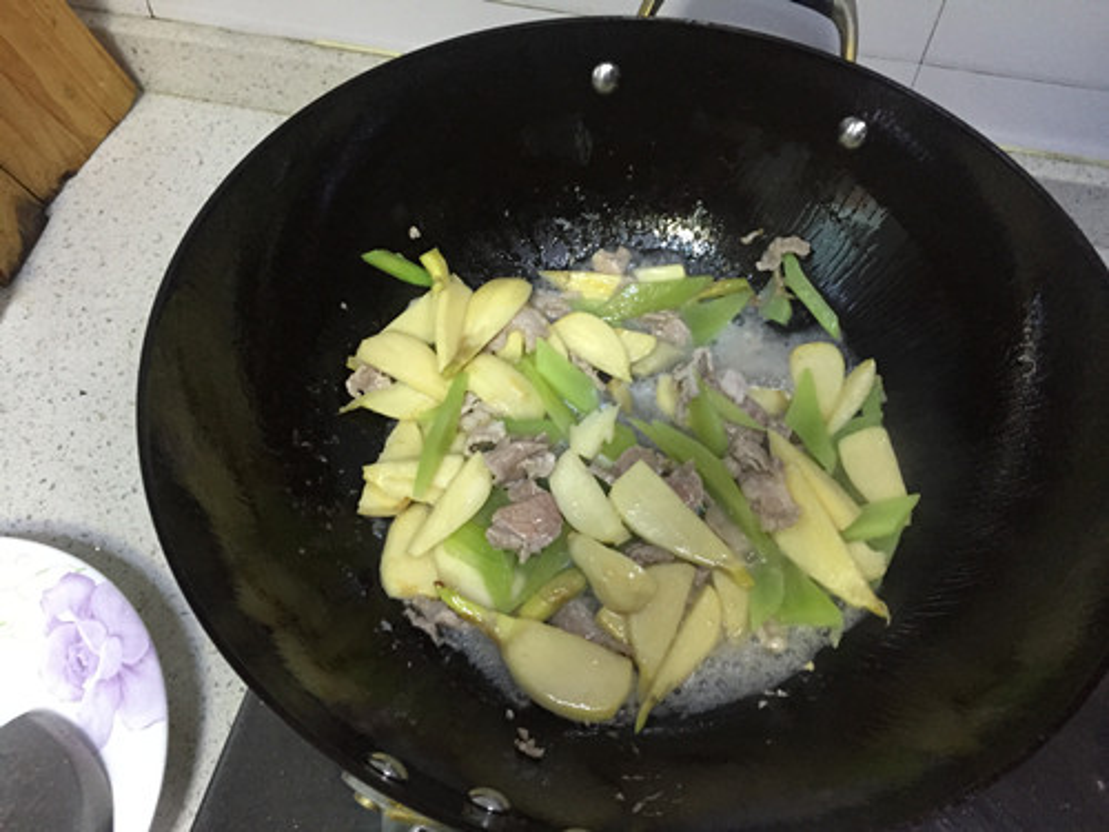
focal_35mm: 29
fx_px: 929
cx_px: 554
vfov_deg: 48.2
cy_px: 416
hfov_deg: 61.7
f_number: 2.2
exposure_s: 1/20
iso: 250
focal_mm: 4.15
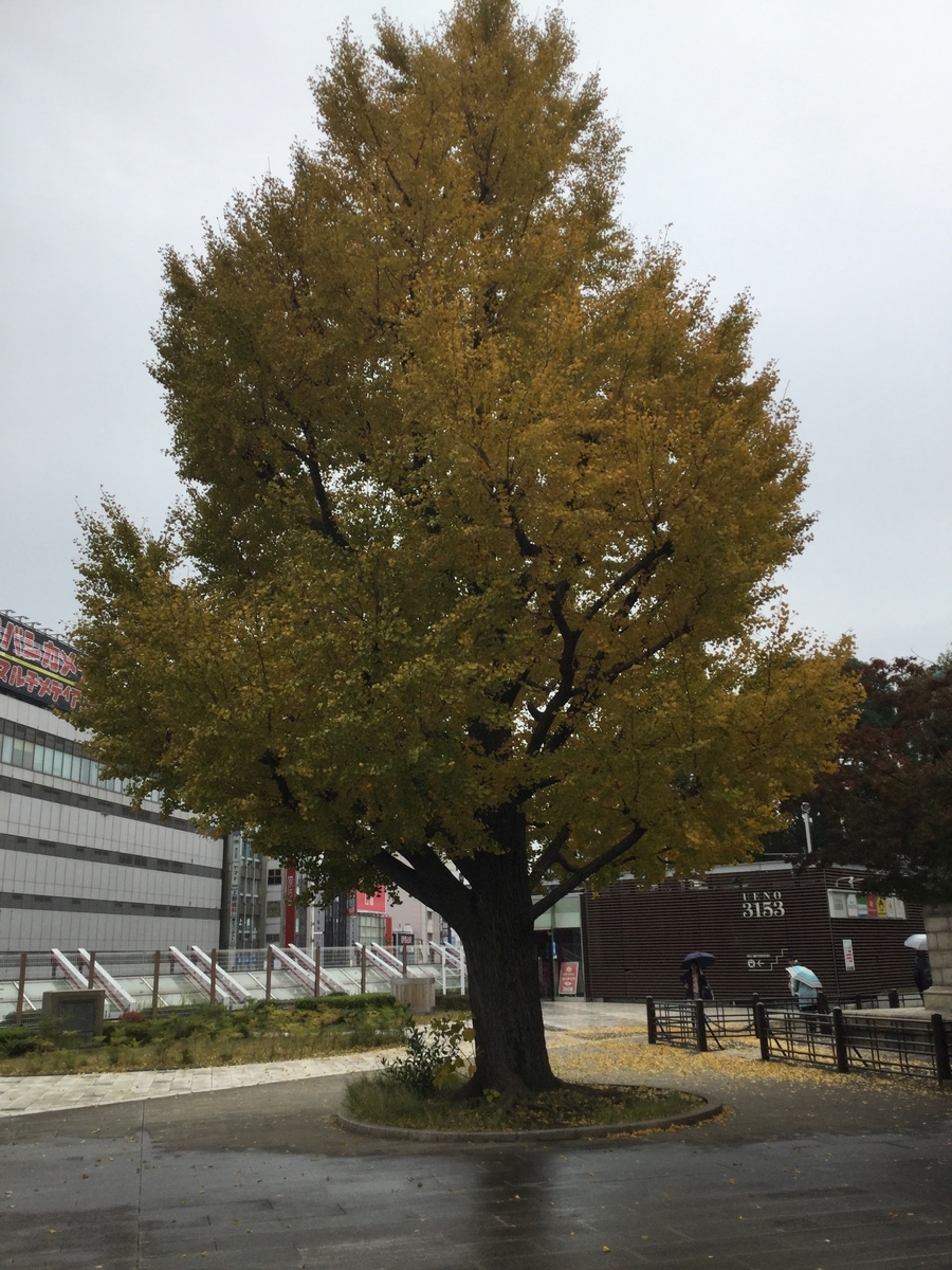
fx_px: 1137
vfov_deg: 58.4
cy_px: 635
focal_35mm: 31
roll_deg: +1.2
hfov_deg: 45.4
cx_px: 476
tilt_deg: +15.0
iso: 25
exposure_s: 1/379
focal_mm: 3.3
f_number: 2.4
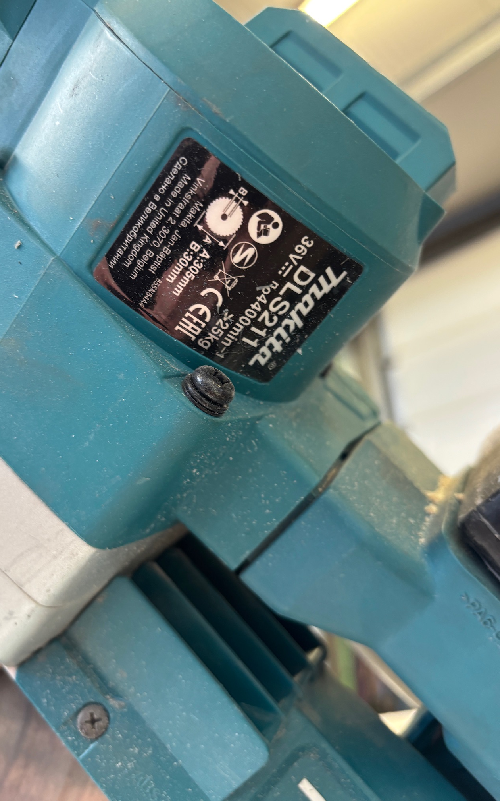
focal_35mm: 28
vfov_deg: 66.5
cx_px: 239
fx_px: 610
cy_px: 406
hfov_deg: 44.5
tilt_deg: +19.4
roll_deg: +4.4
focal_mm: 5.96
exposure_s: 1/50
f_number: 1.6
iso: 160
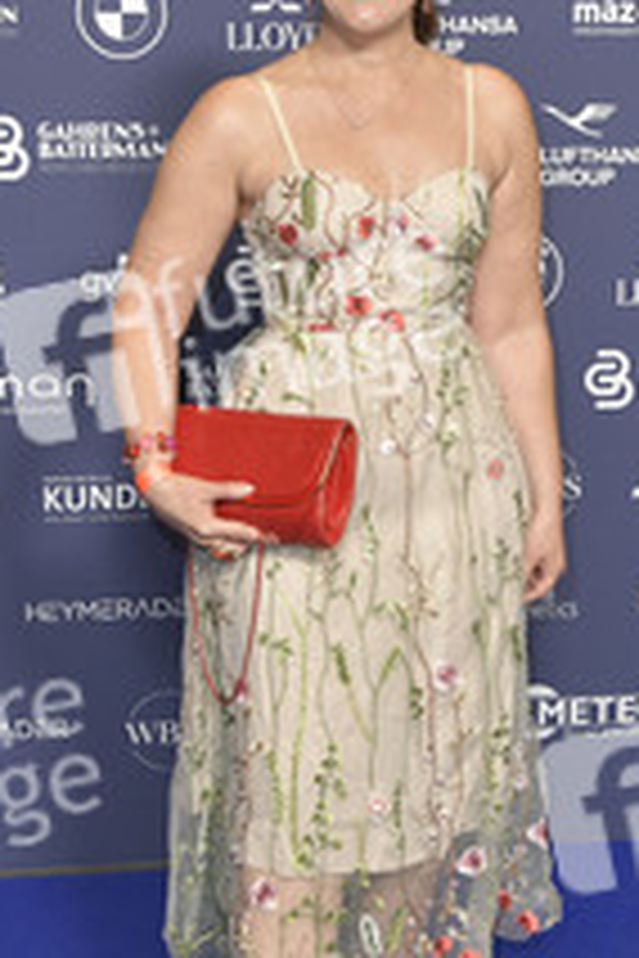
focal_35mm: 60
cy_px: 562
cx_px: 360
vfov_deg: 33.3
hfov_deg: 22.6
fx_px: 1597
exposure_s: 1/250
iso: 2000
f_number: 6.3
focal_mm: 32
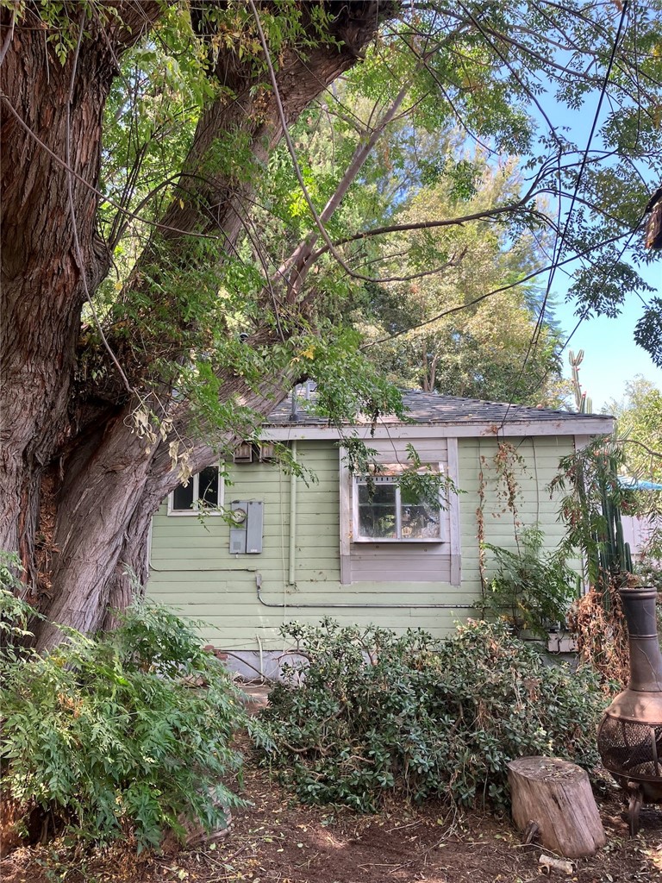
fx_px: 714
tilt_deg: +9.7
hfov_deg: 49.7
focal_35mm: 28
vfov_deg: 63.4
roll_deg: +0.1
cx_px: 331
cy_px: 442
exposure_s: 1/121
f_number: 1.8
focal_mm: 3.99
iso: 32
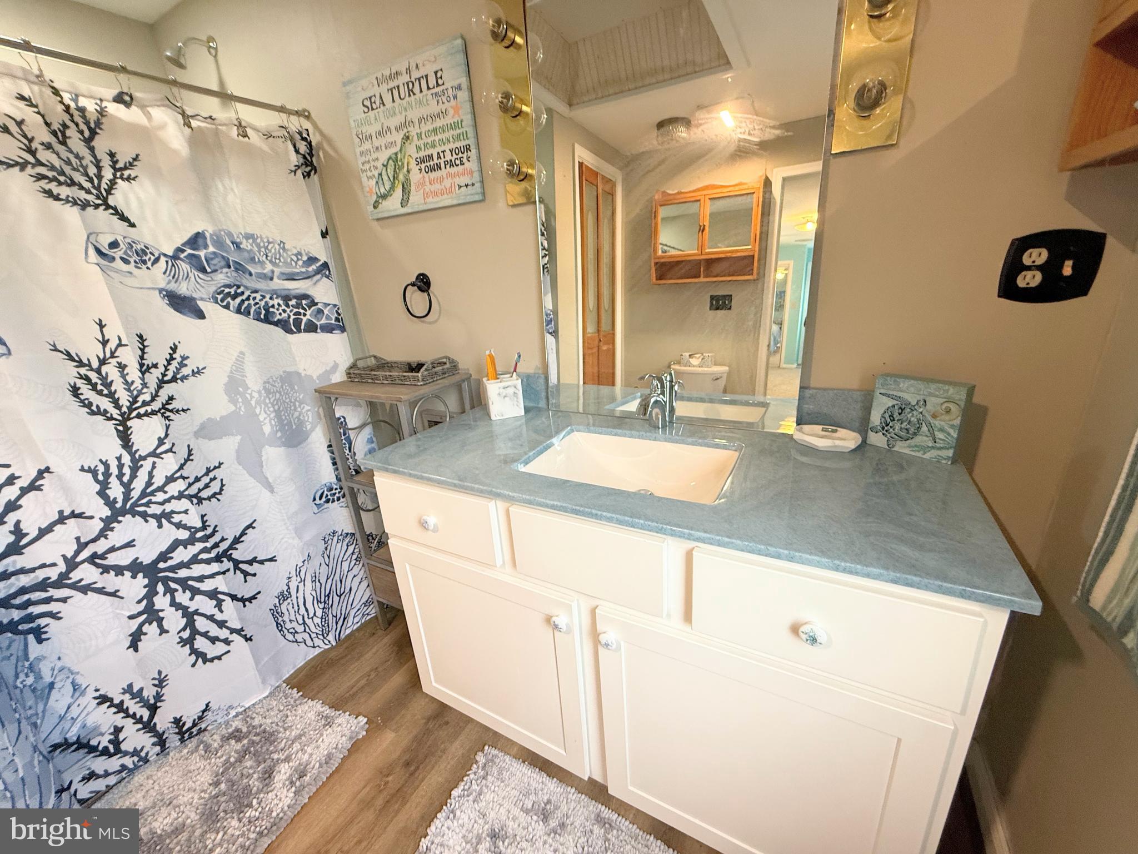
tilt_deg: -18.8
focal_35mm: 14
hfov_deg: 102.1
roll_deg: +5.4
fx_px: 460
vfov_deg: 85.7
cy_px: 427
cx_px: 569
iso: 200
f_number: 2.2
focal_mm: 2.22
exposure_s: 1/60
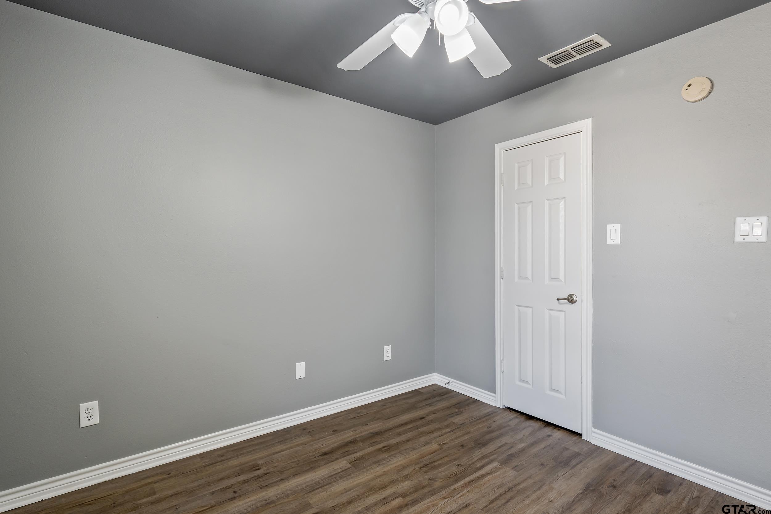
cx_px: 386
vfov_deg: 67.4
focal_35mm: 18
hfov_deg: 90.0
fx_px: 385
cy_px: 257
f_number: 8
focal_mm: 18
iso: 800
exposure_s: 1/10
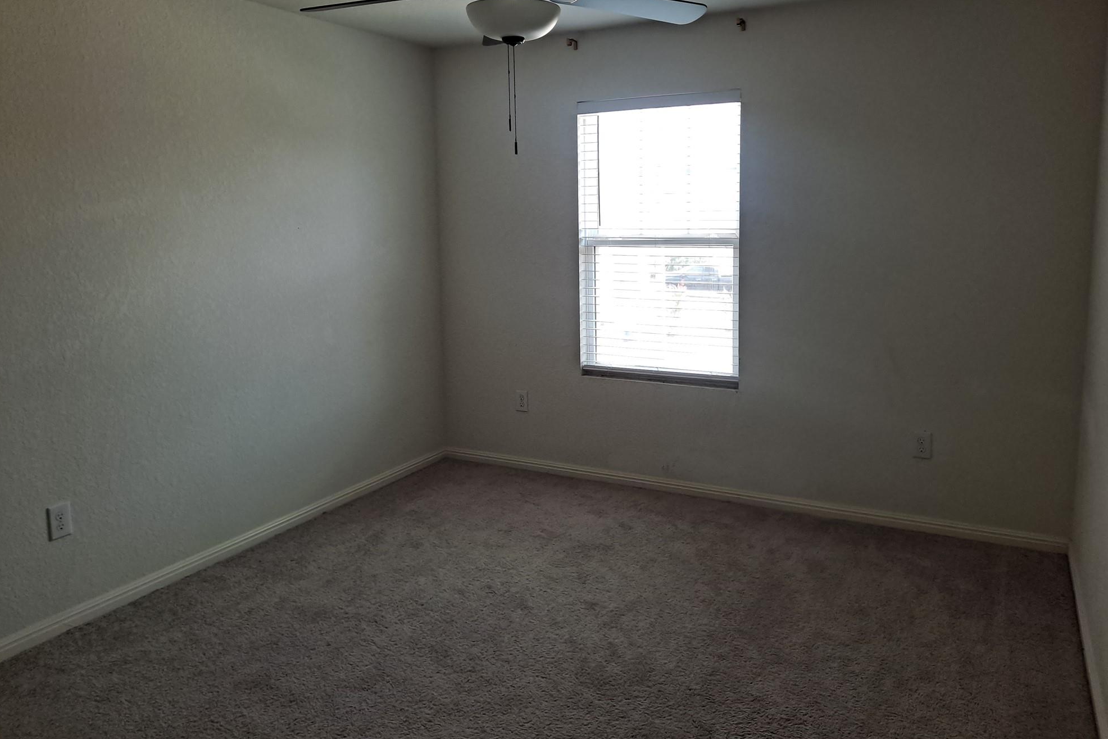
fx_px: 831
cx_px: 560
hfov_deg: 67.4
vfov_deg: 47.8
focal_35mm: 27
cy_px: 311
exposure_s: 1/100
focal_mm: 4.6
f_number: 2
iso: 64
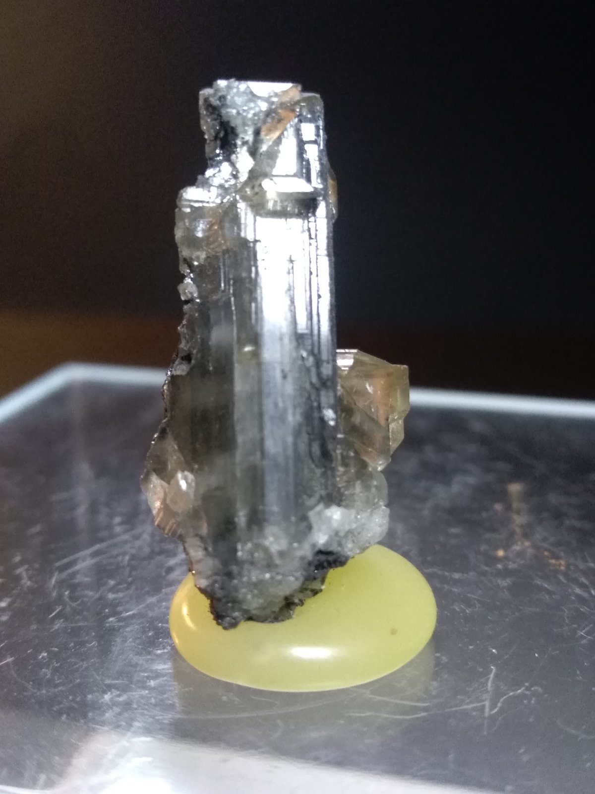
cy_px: 397
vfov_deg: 67.3
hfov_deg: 53.1
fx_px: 596
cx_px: 298
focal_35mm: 26
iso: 727
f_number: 2
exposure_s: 1/30
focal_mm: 3.54
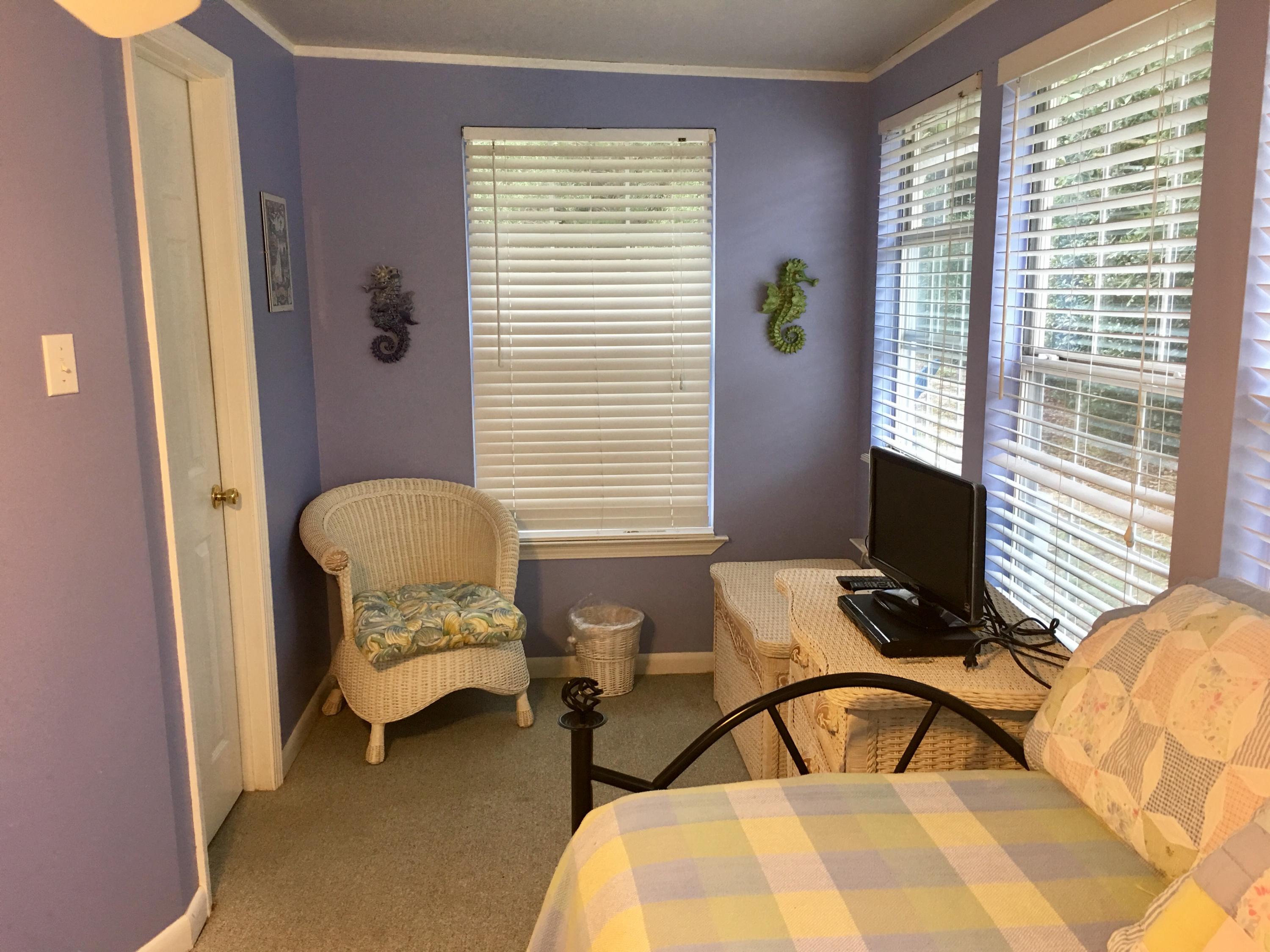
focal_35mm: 29
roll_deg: +0.5
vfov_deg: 48.2
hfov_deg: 61.7
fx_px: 1064
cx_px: 635
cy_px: 476
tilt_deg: -8.7
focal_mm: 4.15
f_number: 2.2
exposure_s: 1/15
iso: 50
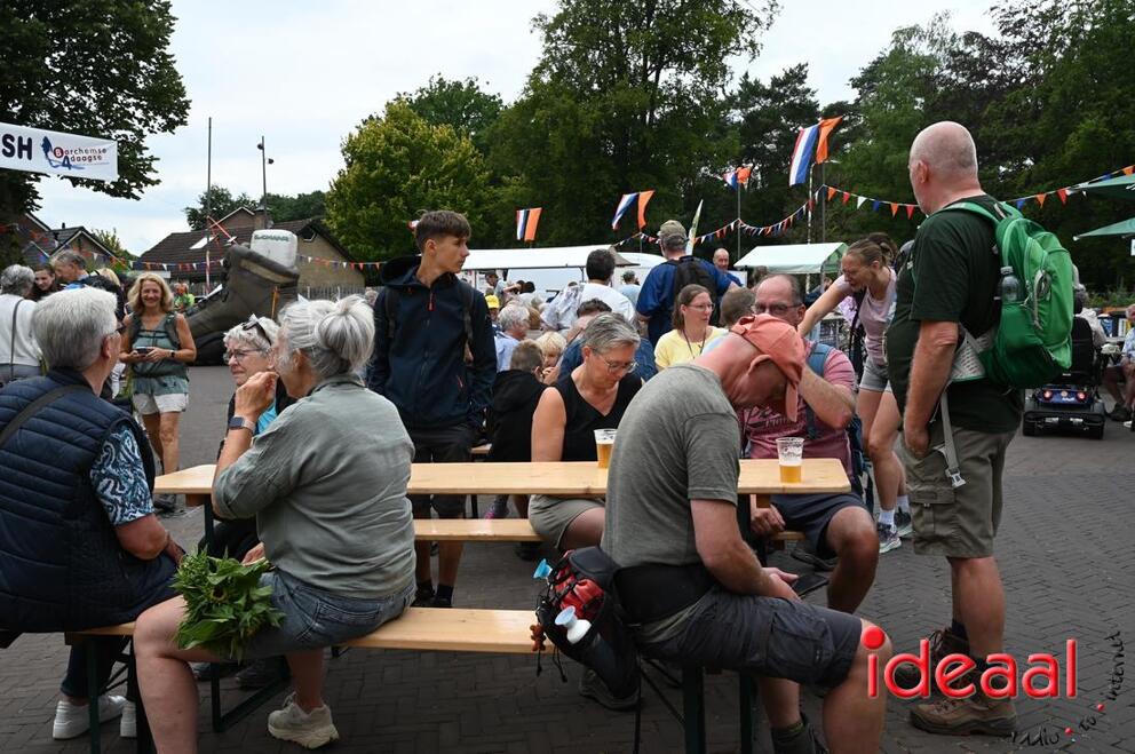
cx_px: 568
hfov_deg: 55.8
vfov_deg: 38.8
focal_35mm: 34
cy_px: 377
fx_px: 1071
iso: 400
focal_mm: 34
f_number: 10
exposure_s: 1/400
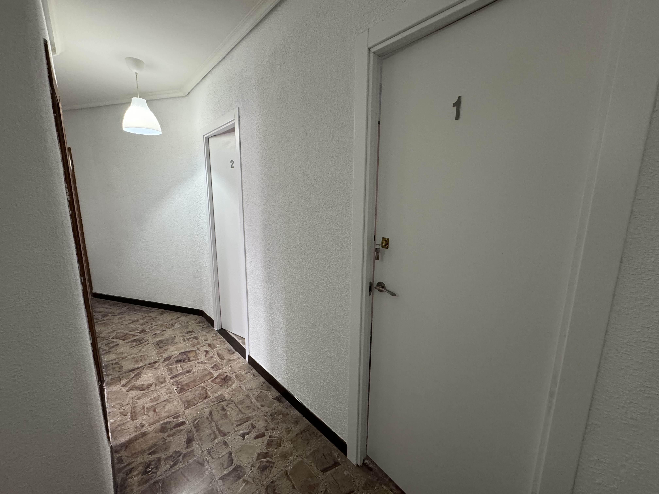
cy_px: 247
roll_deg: -0.3
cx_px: 330
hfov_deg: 102.1
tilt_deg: -9.2
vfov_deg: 85.7
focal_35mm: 14
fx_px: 267
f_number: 2.2
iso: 250
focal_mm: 2.22
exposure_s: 1/50
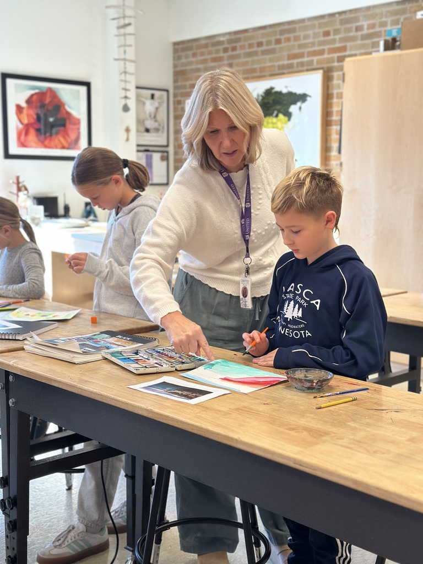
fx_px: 782
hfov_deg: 30.3
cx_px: 212
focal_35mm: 48
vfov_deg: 39.7
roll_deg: -0.3
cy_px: 282
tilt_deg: -8.2
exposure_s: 1/60
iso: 125
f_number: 1.78
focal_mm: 6.86
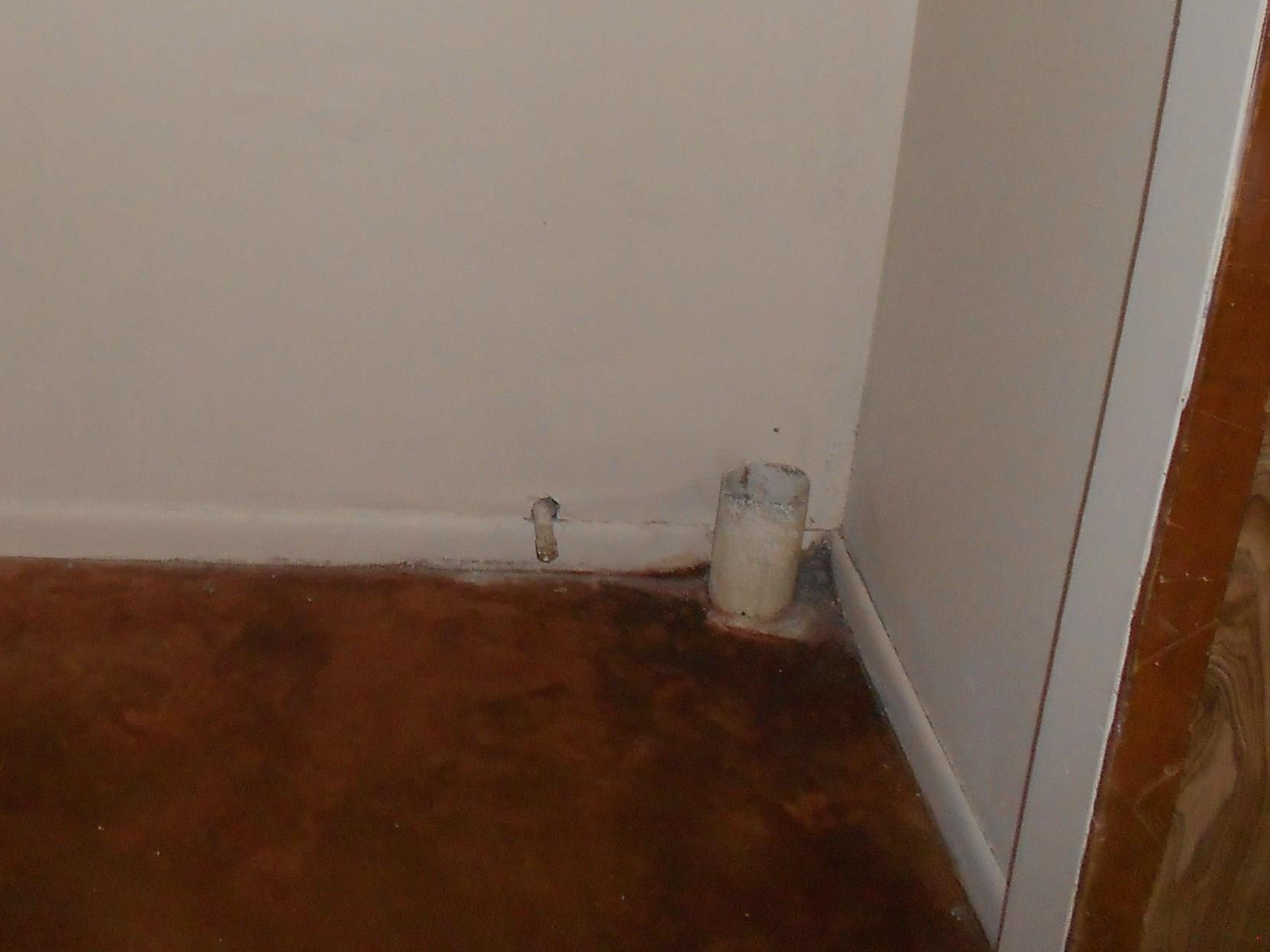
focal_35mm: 53
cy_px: 134
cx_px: 295
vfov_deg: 26.8
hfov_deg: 35.3
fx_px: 1945
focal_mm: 5.1
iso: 200
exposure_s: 1/25
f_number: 3.4
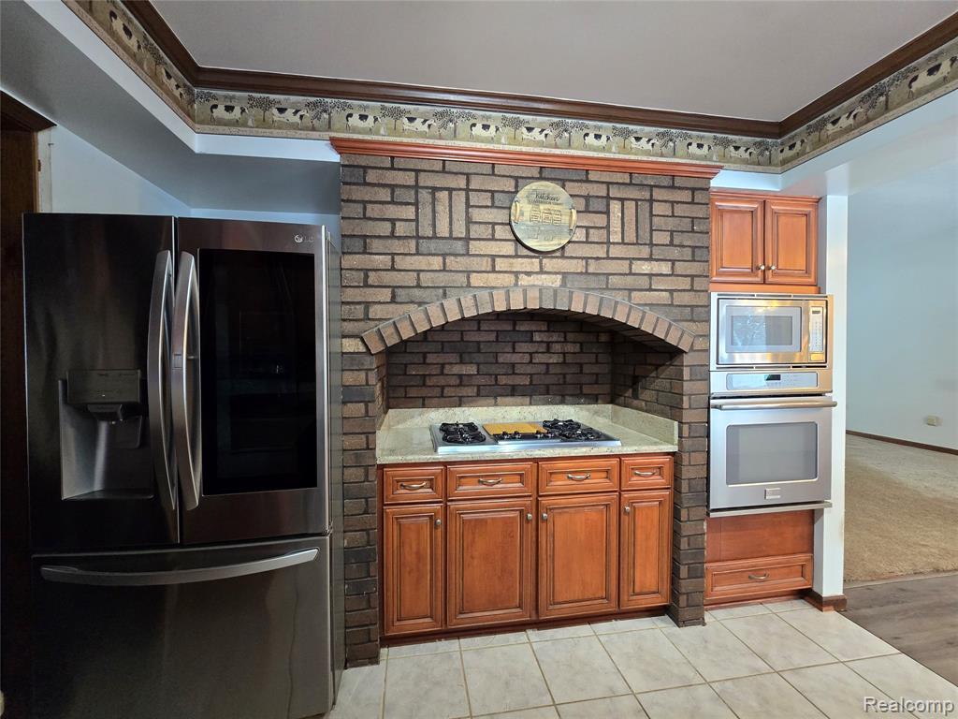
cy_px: 360
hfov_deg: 106.2
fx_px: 360
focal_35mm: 13
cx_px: 479
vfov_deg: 89.9
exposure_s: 1/60
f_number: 2.2
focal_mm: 2.2
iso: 400
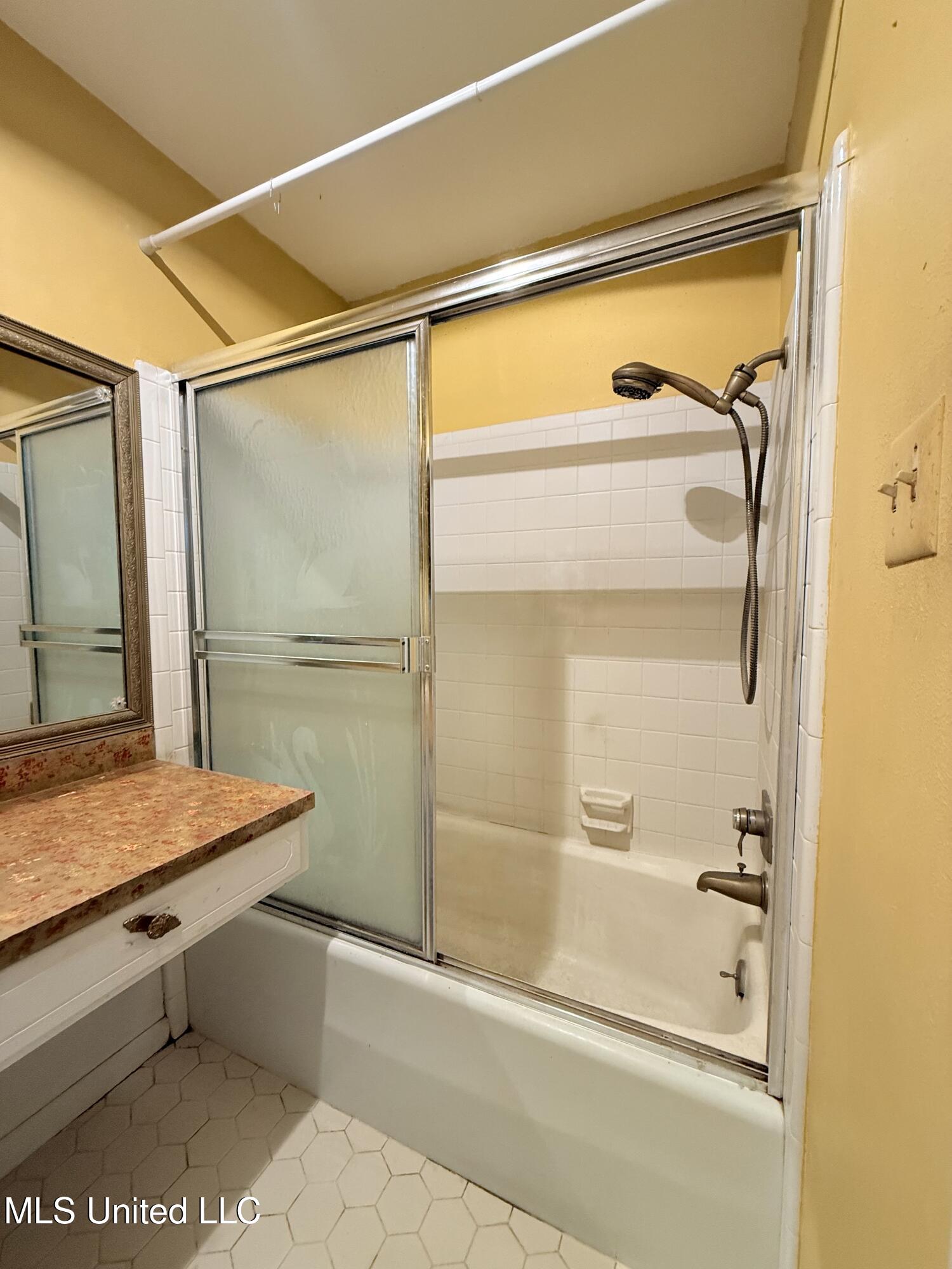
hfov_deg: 85.7
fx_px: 513
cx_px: 476
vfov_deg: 102.1
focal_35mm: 14
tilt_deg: -3.0
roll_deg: -1.6
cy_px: 634
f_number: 2.2
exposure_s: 1/120
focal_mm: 2.22
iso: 250
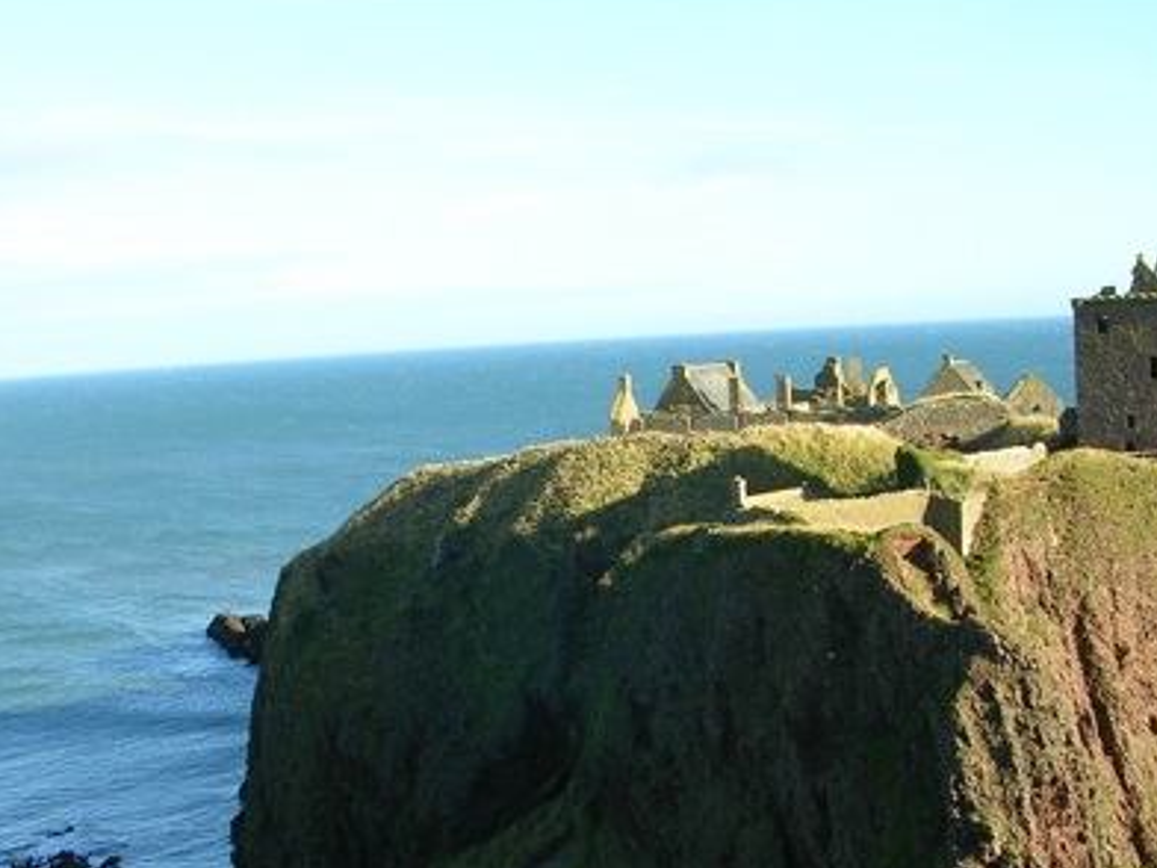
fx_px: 2072
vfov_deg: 23.4
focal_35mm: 62
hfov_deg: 31.2
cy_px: 664
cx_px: 537
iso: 50
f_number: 5.6
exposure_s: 1/115
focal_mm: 5.8
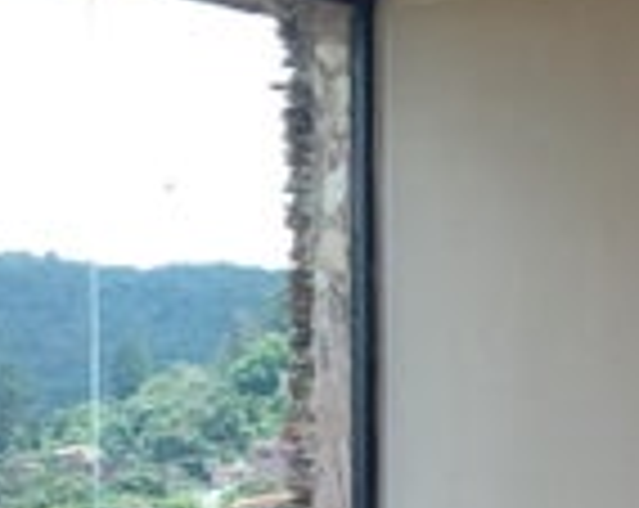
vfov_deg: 12.5
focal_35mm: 119
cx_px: 765
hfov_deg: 15.6
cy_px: 652
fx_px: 2246
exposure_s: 1/100
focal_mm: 3.79
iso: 115
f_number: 2.2
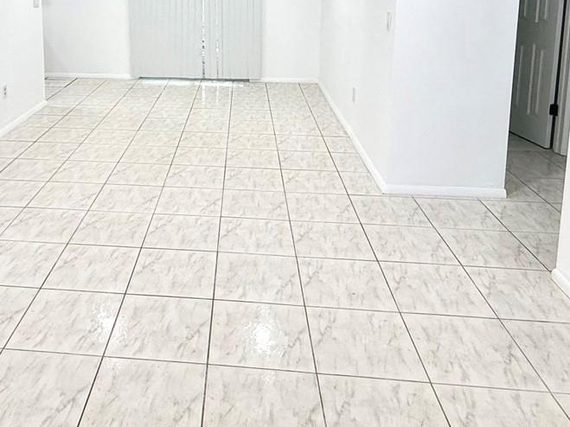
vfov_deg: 38.8
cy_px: 40
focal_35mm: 34
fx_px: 560
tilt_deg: -8.3
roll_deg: +0.1
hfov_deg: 52.7
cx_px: 180
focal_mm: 2.22
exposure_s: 1/120
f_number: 2.2
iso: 160
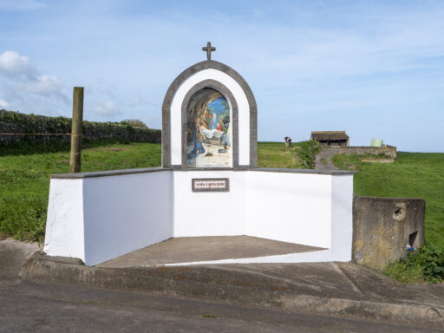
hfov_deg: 51.4
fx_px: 462
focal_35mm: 36
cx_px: 222
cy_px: 166
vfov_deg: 39.7
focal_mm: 18
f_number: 8
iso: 200
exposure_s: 1/500
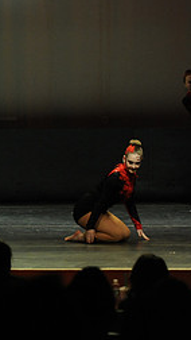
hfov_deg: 5.2
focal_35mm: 229
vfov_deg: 9.4
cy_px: 138
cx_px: -156
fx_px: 2059
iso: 2500
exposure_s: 1/400
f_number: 2.8
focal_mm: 95
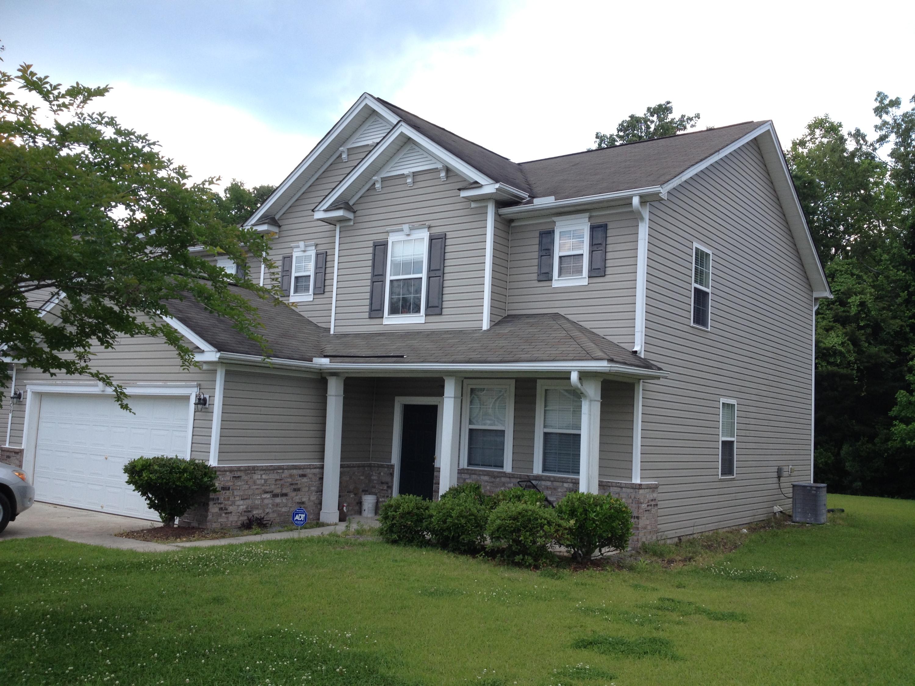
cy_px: 343
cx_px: 458
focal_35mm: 35
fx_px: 925
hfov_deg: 52.6
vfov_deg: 40.7
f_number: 2.4
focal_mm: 4.28
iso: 50
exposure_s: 1/476
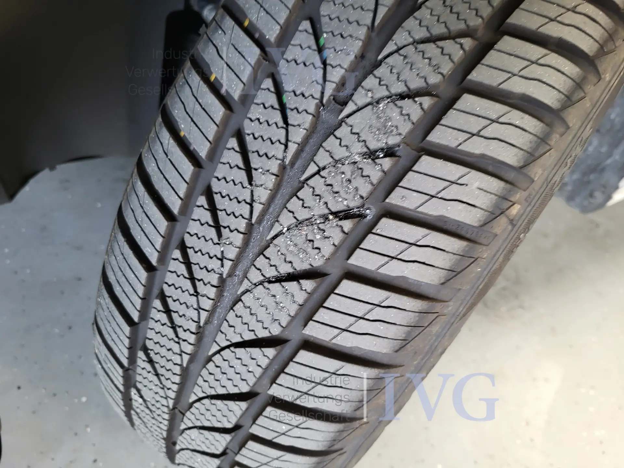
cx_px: 312
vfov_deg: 53.1
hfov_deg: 67.3
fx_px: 469
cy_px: 234
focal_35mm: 26
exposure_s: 1/50
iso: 200
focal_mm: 5.4
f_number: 1.8
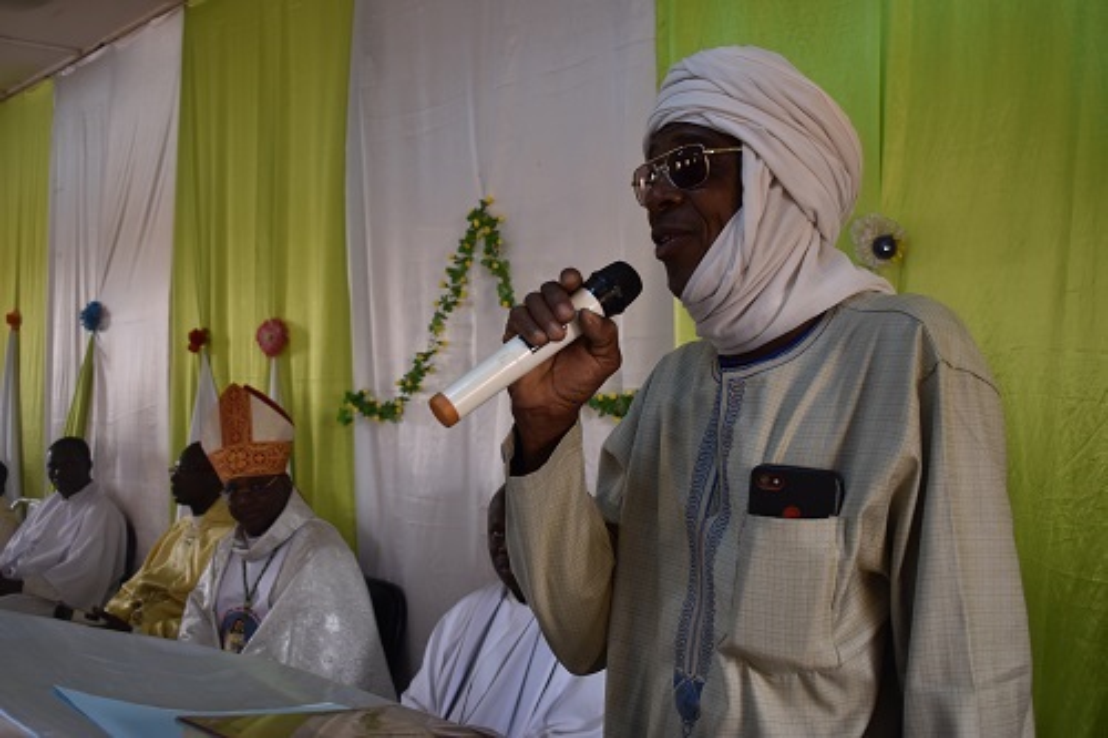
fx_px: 1154
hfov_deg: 51.3
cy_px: 369
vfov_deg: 35.5
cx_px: 554
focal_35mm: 38
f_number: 4.5
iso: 400
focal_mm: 25
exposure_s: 1/80
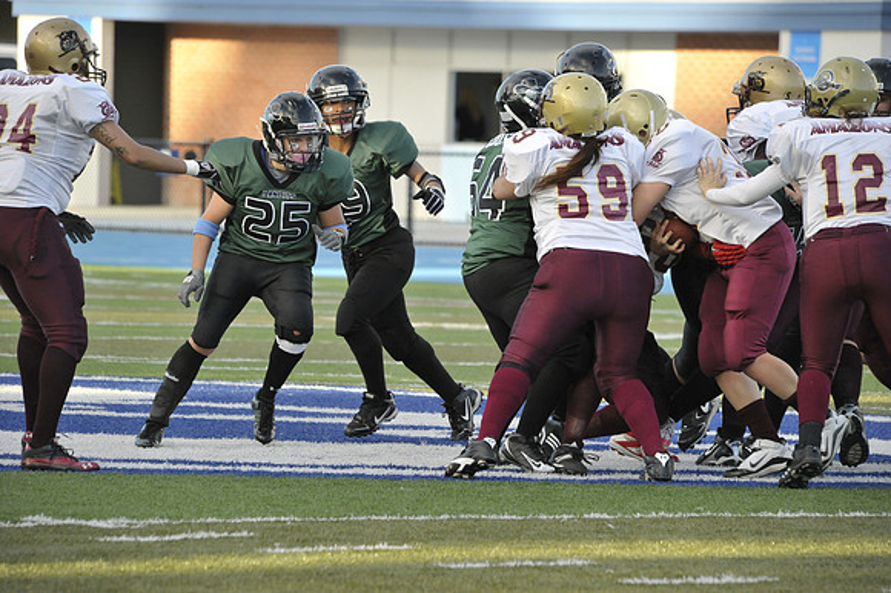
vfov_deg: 3.4
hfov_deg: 5.2
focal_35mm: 400
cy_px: 296
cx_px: 446
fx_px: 9894
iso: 4500
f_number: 10
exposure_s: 1/1000
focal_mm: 400
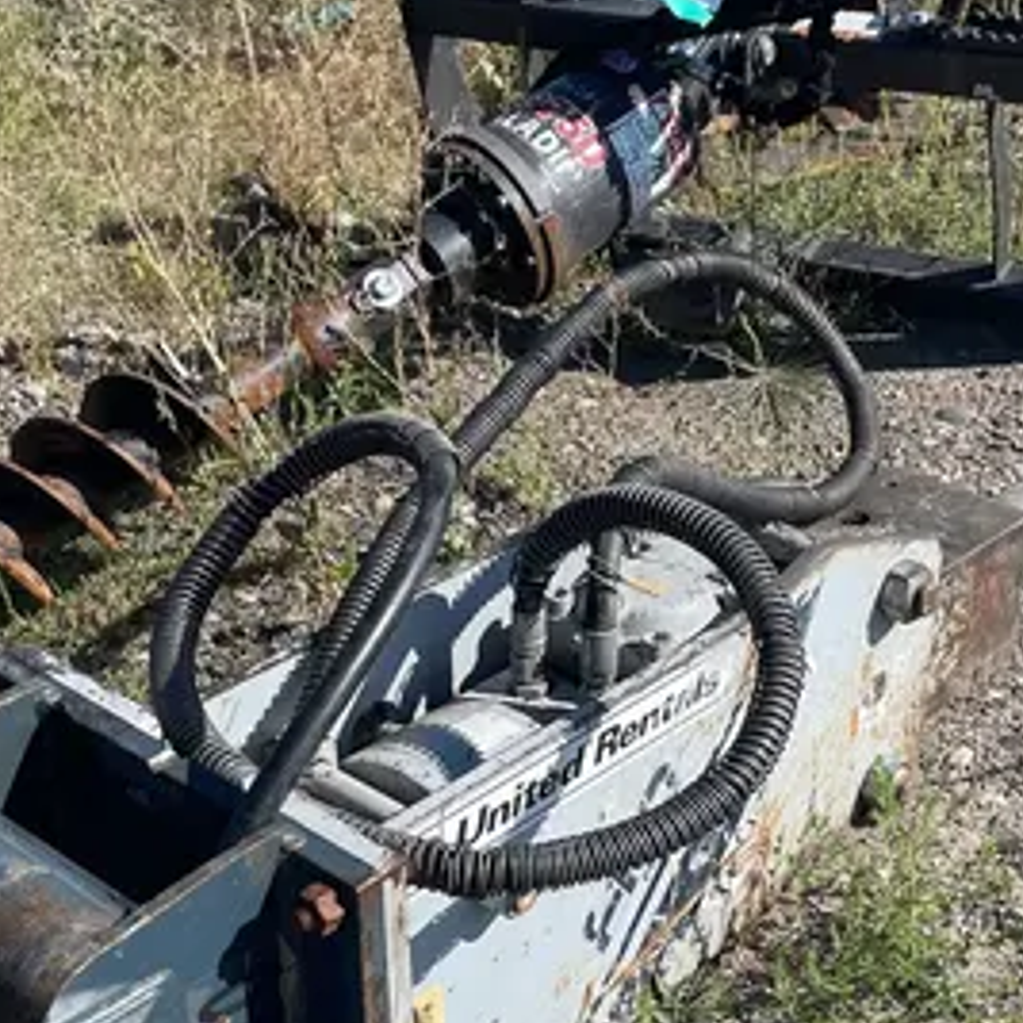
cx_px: 579
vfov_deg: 27.0
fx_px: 2106
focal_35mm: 63
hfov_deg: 27.3
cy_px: 757
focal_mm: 4.2
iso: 50
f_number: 1.6
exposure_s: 1/3861
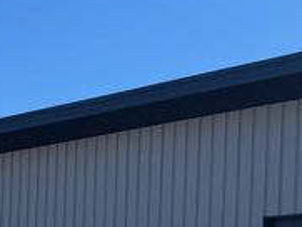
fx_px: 742
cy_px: 324
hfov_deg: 22.7
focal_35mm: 85
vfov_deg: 16.1
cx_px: 68
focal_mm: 6.76
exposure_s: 1/3247
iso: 80
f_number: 1.78
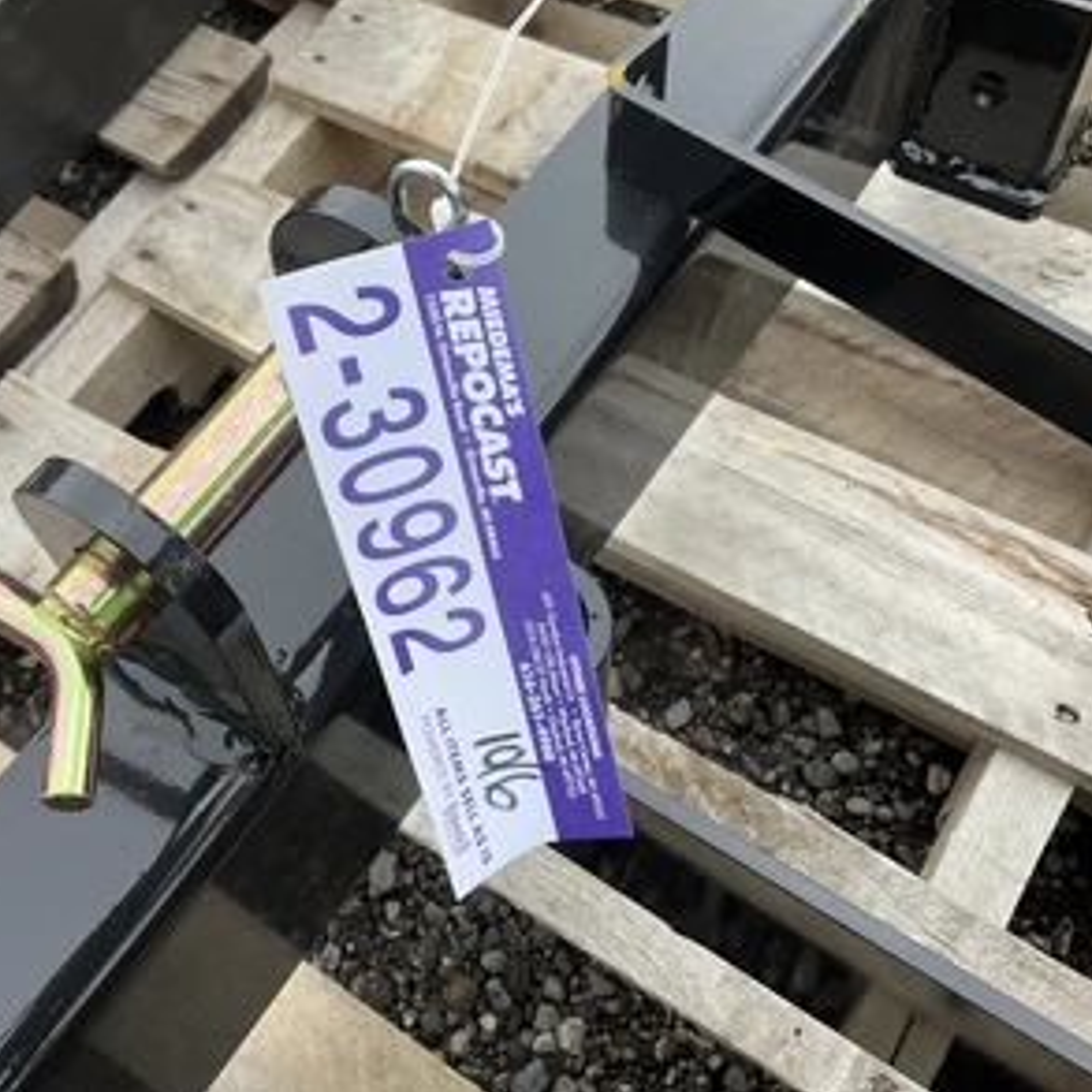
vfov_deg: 47.2
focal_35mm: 35
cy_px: 540
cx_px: 417
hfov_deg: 46.8
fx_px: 1249
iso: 25
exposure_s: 1/620
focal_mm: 3
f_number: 1.8
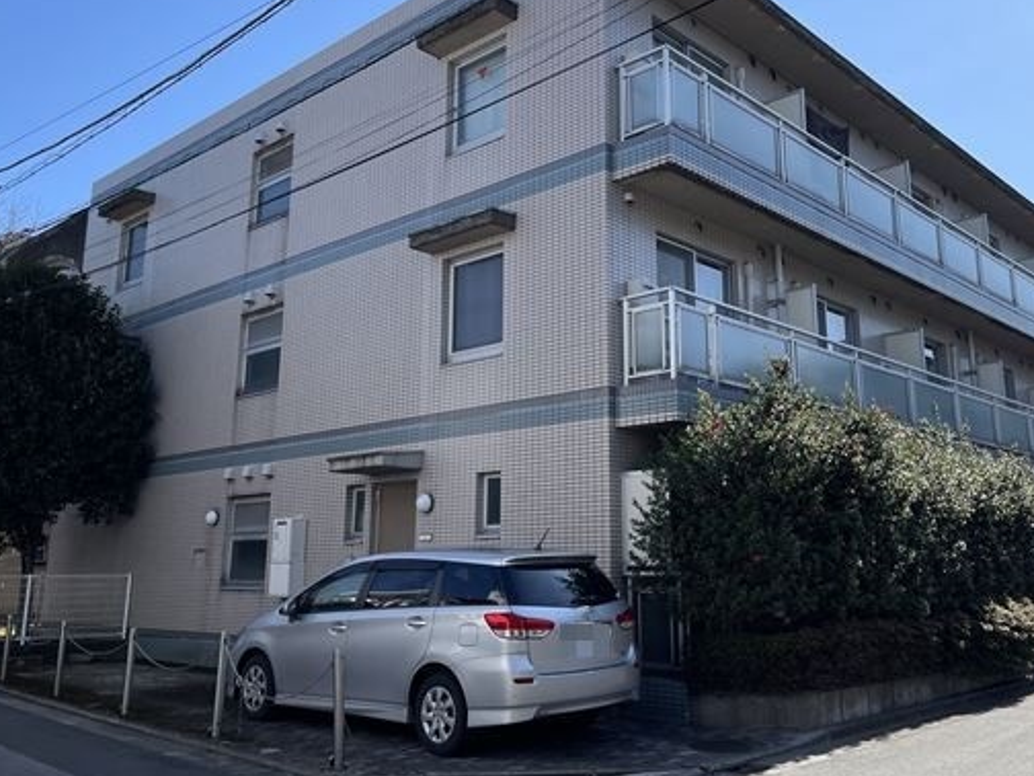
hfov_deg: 55.3
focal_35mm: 33
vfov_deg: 42.8
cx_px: 566
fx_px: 986
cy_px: 331
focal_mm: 5.1
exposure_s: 1/4202
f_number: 1.6
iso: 32
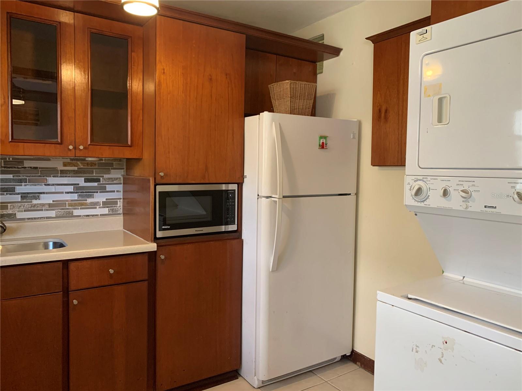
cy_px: 196
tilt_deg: -3.7
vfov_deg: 53.1
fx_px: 392
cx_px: 261
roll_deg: -0.4
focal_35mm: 26
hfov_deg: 67.3
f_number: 1.8
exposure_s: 1/60
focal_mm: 4.25
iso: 320
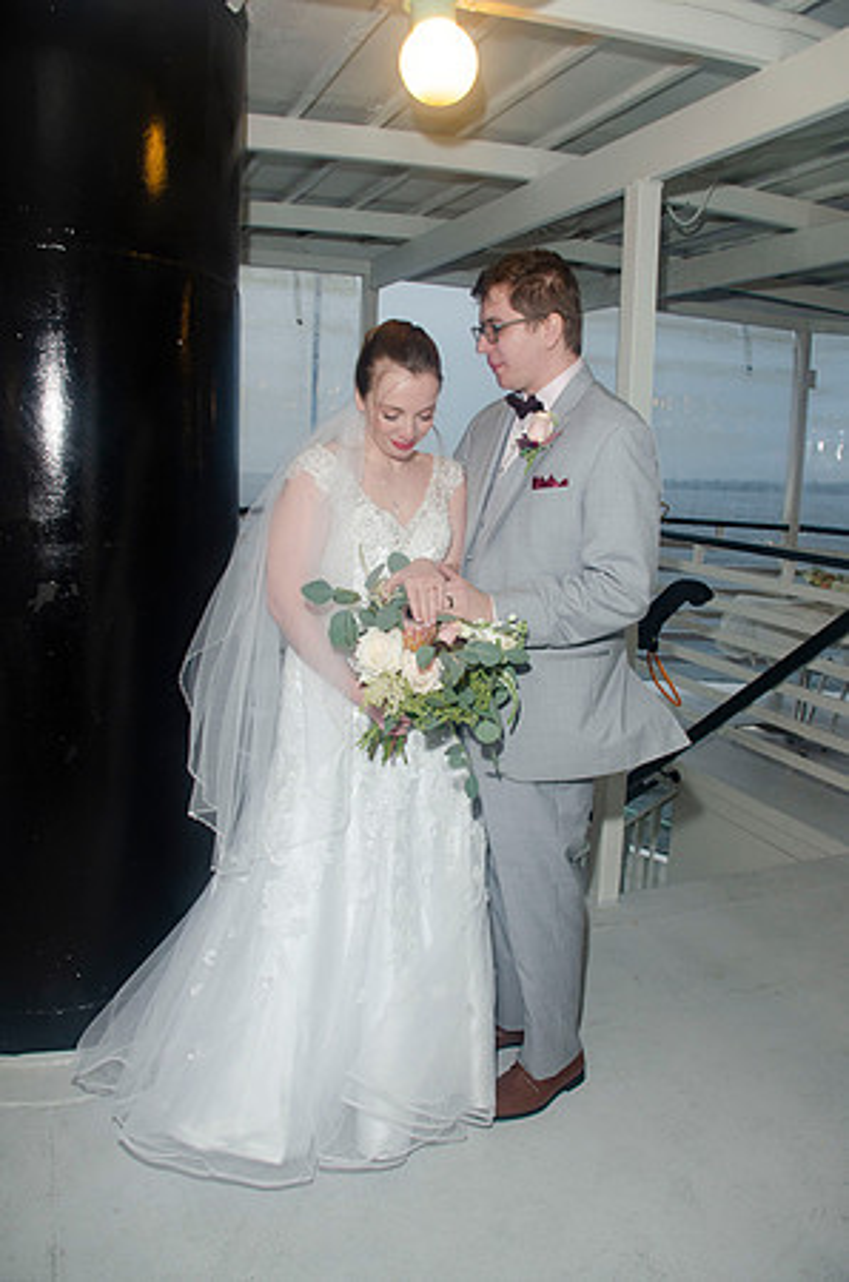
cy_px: 641
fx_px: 959
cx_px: 424
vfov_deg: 67.5
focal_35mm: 27
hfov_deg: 47.7
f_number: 5.6
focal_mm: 18
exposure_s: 1/60
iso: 400
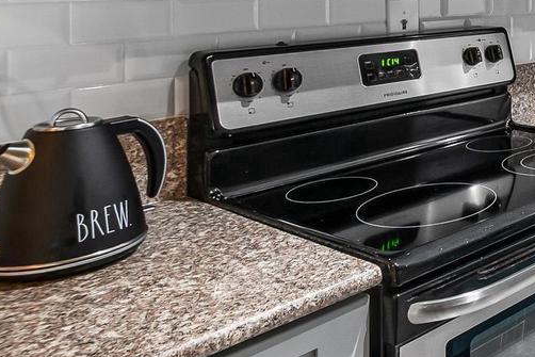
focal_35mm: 43
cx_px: 692
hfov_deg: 33.5
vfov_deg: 28.2
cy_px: -42
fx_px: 639
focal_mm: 10
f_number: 7.1
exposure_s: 1/4
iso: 640
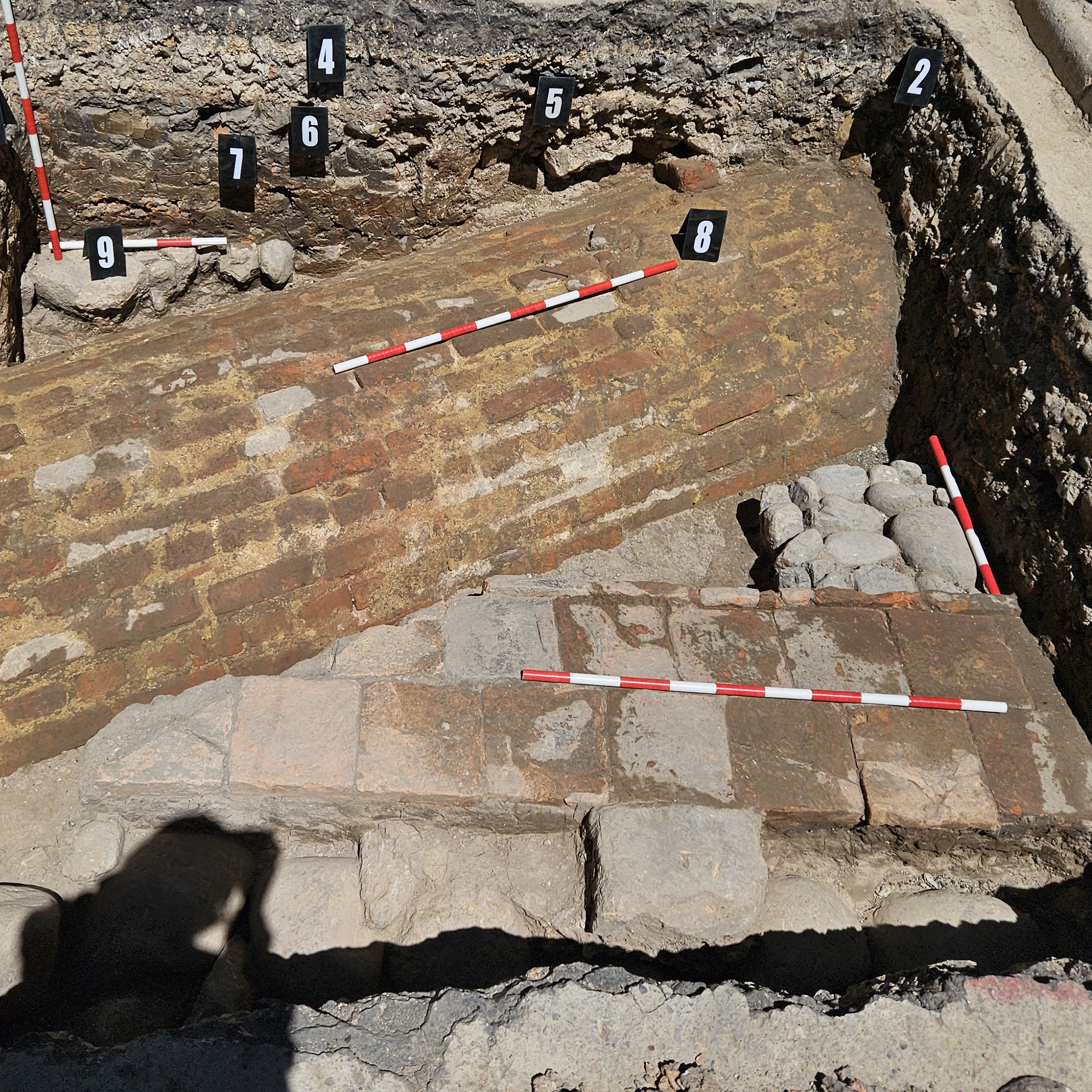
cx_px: 456
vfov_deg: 46.9
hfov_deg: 47.0
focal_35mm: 35
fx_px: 1249
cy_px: 430
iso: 25
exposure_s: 1/9237
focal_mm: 5.4
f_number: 1.8
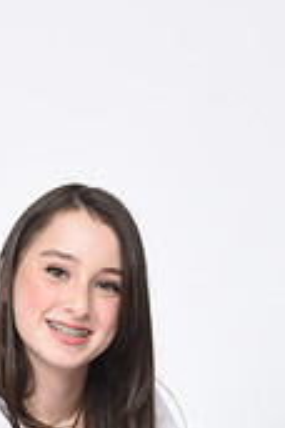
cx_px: 71
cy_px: 553
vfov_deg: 12.2
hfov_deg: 8.4
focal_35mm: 163
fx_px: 1935
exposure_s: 1/250
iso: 160
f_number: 7.1
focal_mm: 48
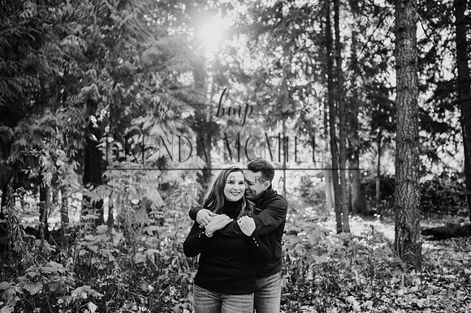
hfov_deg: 51.6
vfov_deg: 35.7
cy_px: 165
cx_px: 239
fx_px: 487
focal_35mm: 37
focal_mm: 35
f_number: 1.8
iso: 400
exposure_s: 1/500
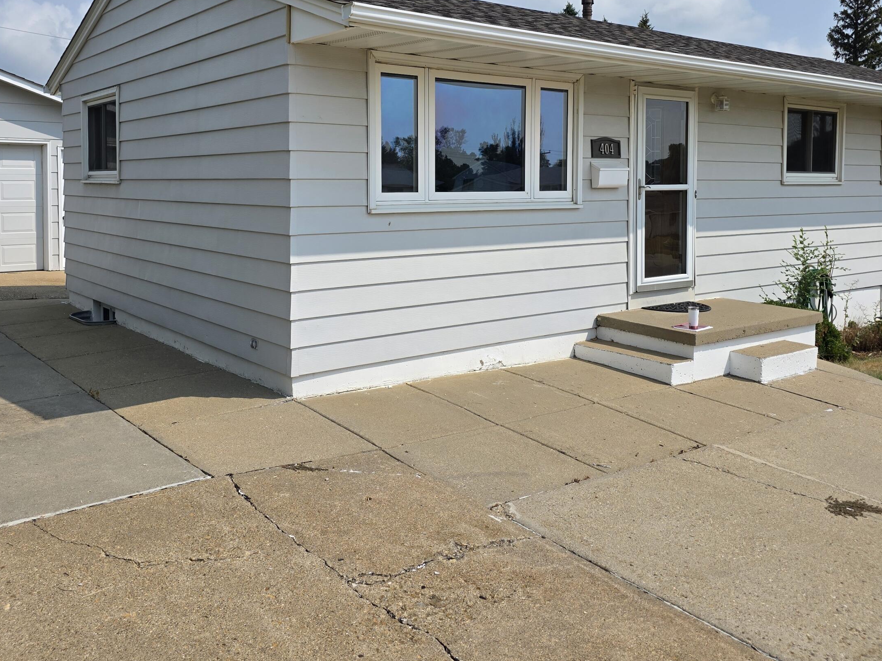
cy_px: 219
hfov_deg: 56.8
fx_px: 815
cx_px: 432
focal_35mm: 32
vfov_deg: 43.5
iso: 64
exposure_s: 1/7944
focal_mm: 6.3
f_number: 1.7
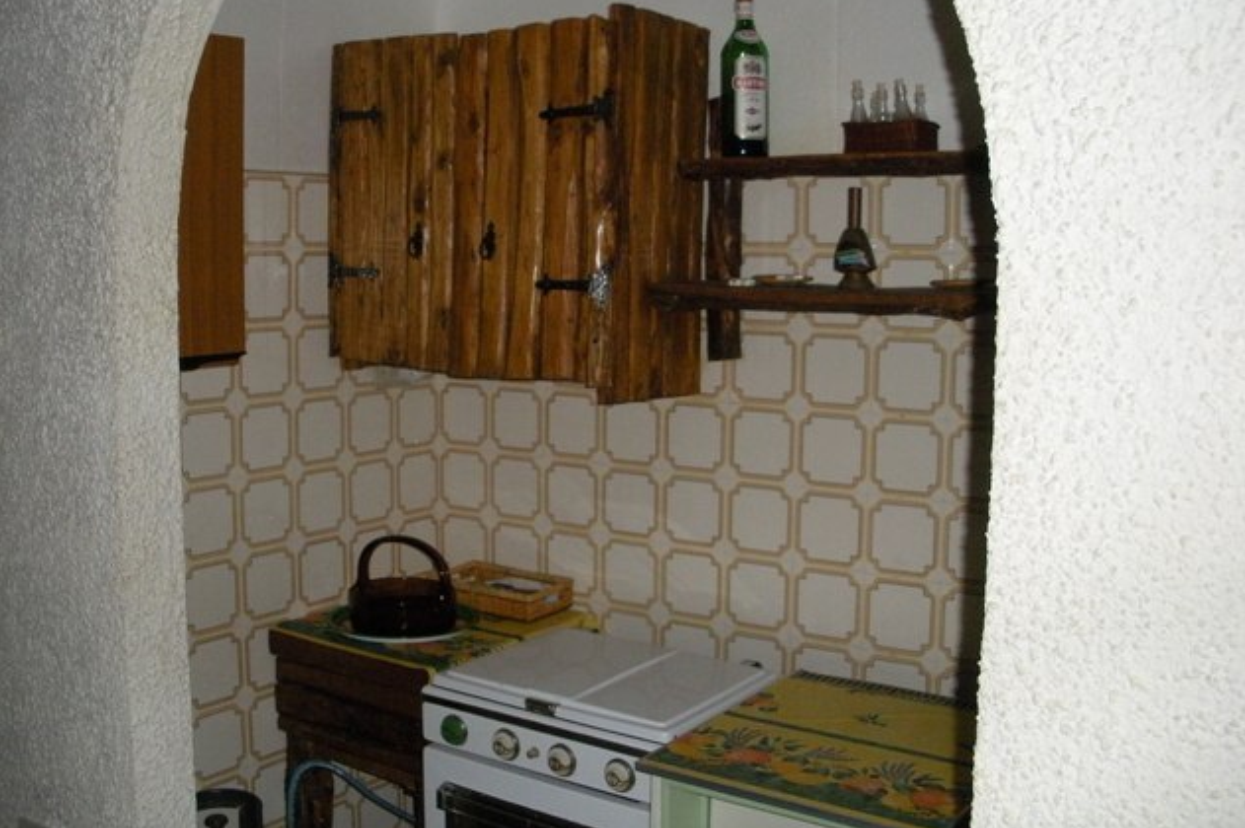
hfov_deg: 50.7
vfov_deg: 35.0
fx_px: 1313
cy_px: 359
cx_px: 629
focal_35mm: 38
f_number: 3.5
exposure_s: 1/8
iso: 400
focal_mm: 6.3
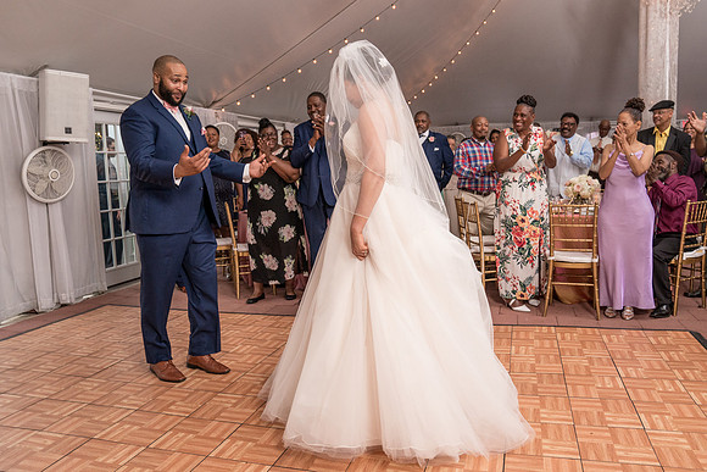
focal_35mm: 26
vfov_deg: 49.0
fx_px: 518
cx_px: 378
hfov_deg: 68.6
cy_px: 234
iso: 2000
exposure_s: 1/200
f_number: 4
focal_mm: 24
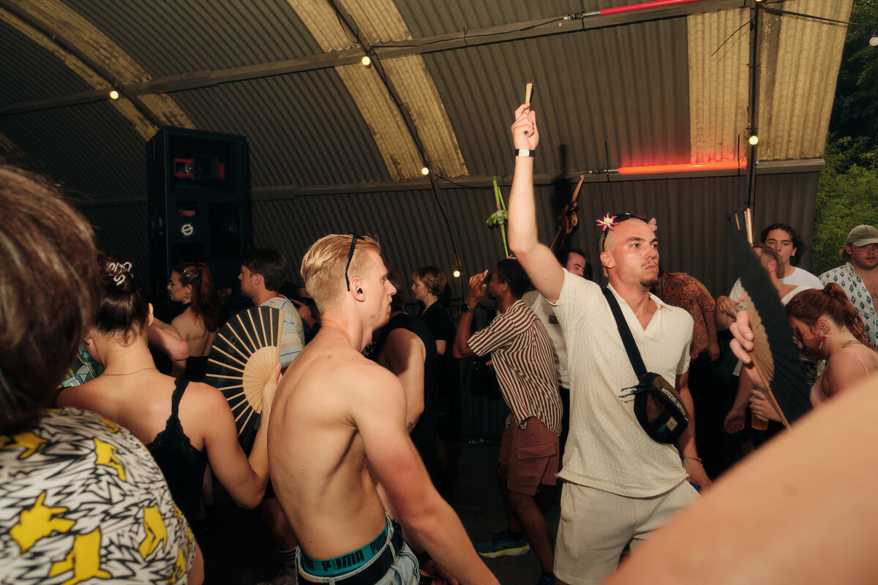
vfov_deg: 53.1
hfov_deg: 73.7
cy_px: 292
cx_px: 439
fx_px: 585
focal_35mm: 24
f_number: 3.6
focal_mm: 16
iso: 640
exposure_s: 1/180
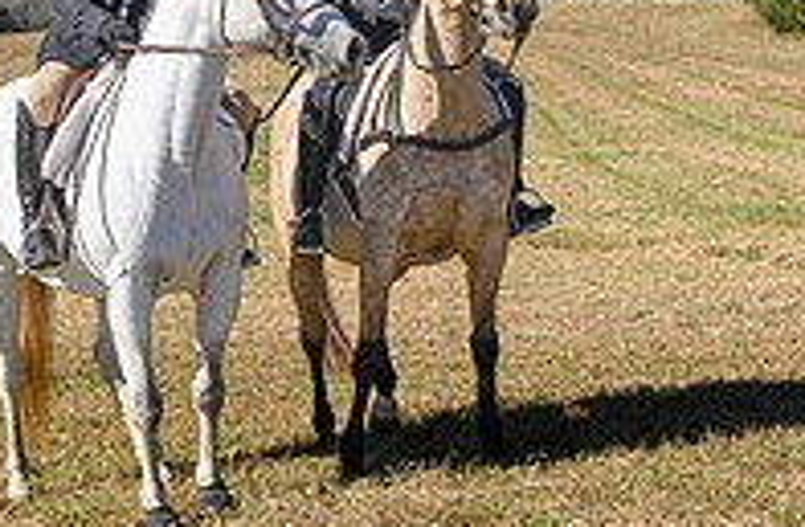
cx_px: 857
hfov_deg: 19.2
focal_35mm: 103
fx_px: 2291
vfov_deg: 12.7
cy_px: -140
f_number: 4
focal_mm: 27.5
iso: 64
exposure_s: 1/500
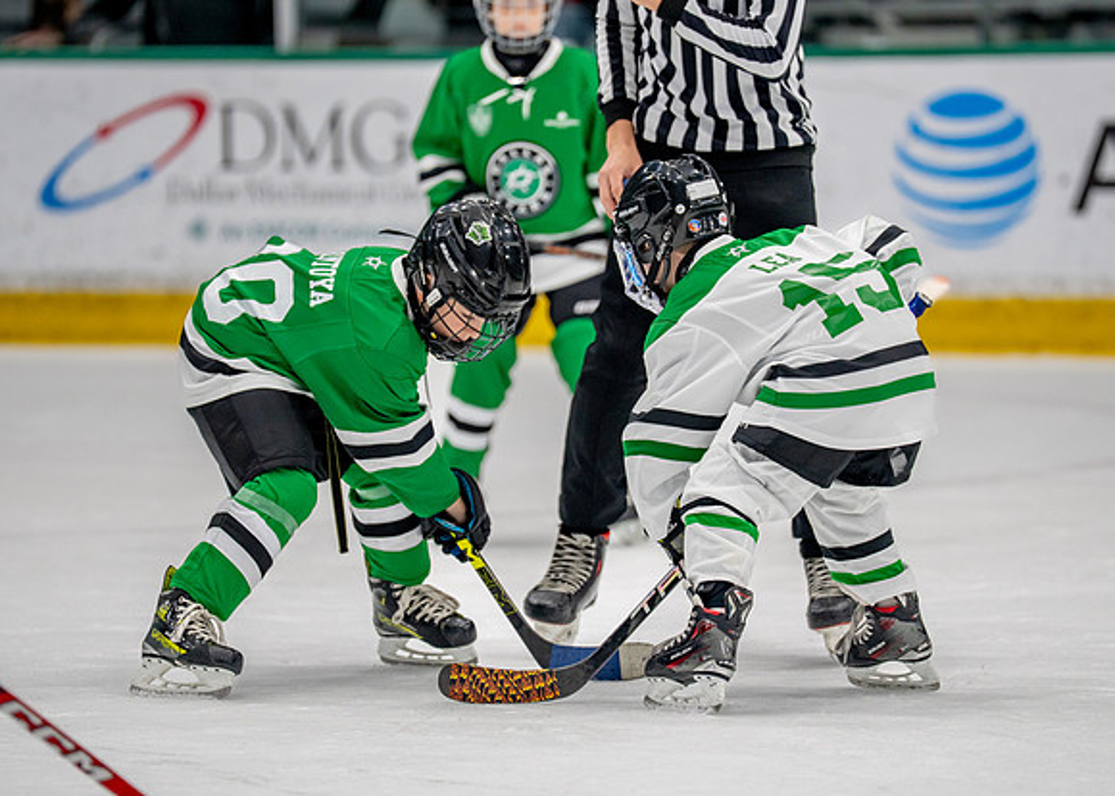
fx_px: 8310
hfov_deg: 7.7
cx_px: 588
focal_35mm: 262
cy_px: 392
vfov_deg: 5.5
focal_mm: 200
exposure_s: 1/1250
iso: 1000
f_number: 2.8
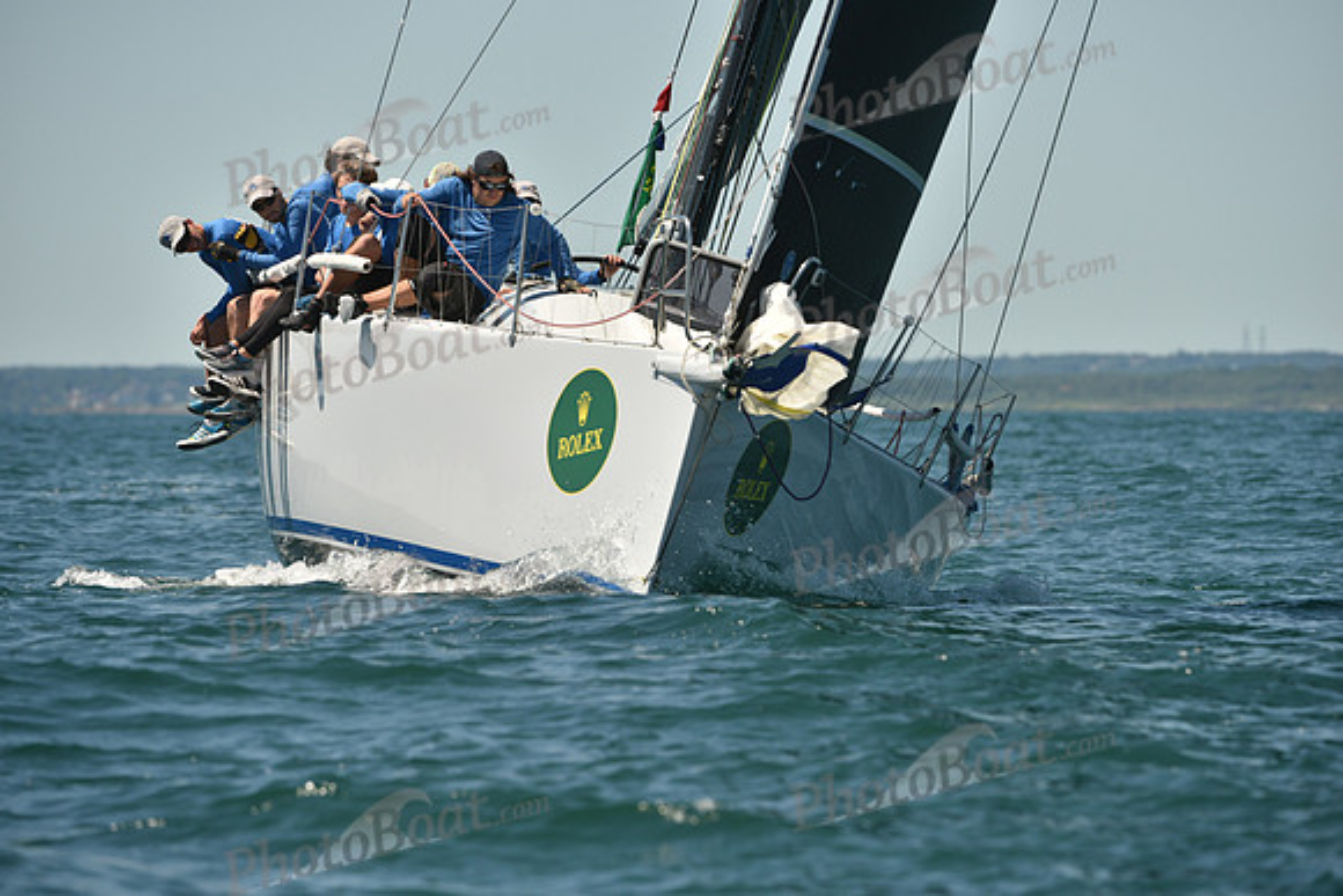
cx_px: 672
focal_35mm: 350
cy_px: 448
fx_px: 13059
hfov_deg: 5.9
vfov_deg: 3.9
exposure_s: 1/1250
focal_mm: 350
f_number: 7.1
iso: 250
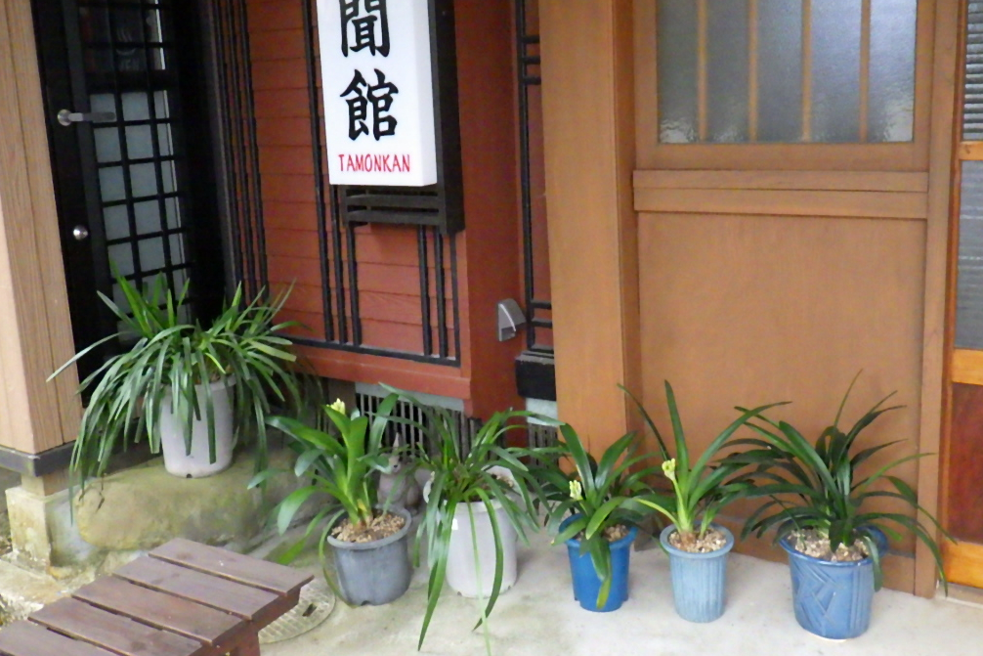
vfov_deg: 36.8
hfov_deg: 53.1
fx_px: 983
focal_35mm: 36
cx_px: 492
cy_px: 284
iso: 1600
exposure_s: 1/40
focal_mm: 6.1
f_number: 3.8
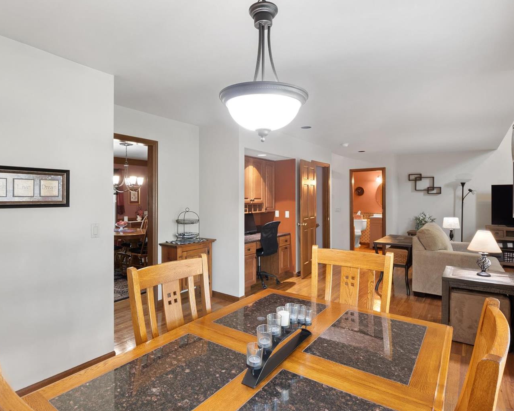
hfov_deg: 77.6
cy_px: 204
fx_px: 319
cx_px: 245
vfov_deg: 65.5
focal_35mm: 21
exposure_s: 1/1.67
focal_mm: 9
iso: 400
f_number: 8
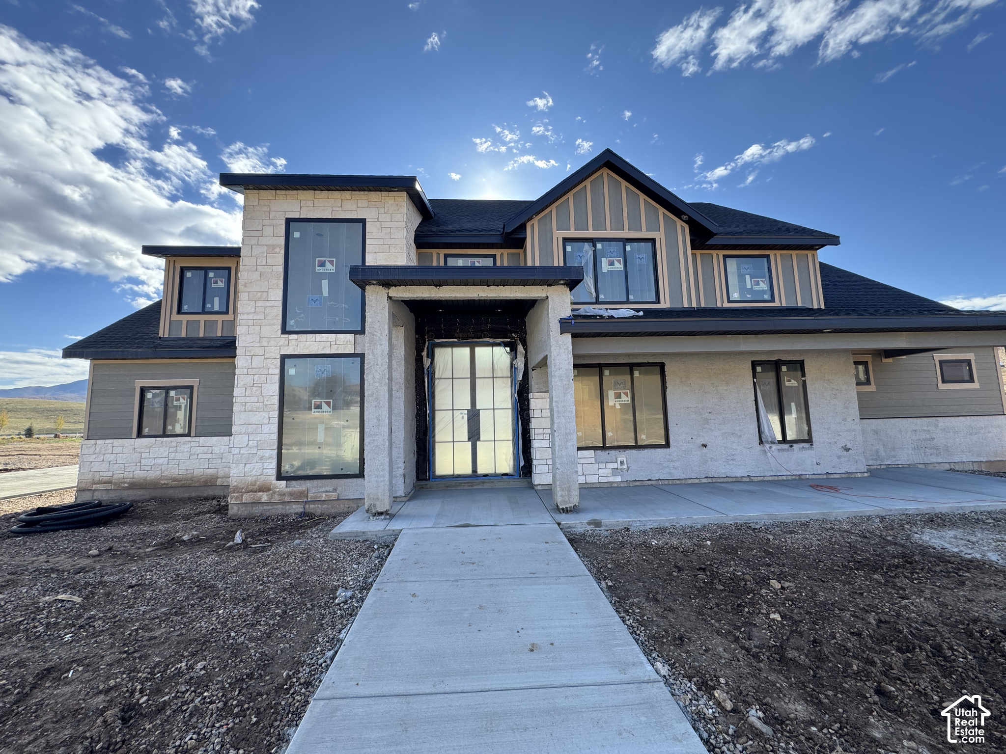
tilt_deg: +5.5
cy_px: 377
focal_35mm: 14
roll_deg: +0.8
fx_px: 407
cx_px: 503
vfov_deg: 85.7
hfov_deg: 102.1
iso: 40
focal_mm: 2.22
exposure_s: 1/445
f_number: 2.2
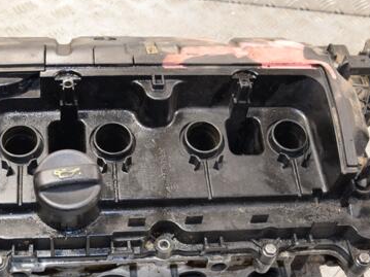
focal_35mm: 53
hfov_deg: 35.9
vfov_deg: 27.4
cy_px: 182
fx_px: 566
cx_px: 134
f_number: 5
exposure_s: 1/100
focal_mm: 22
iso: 800
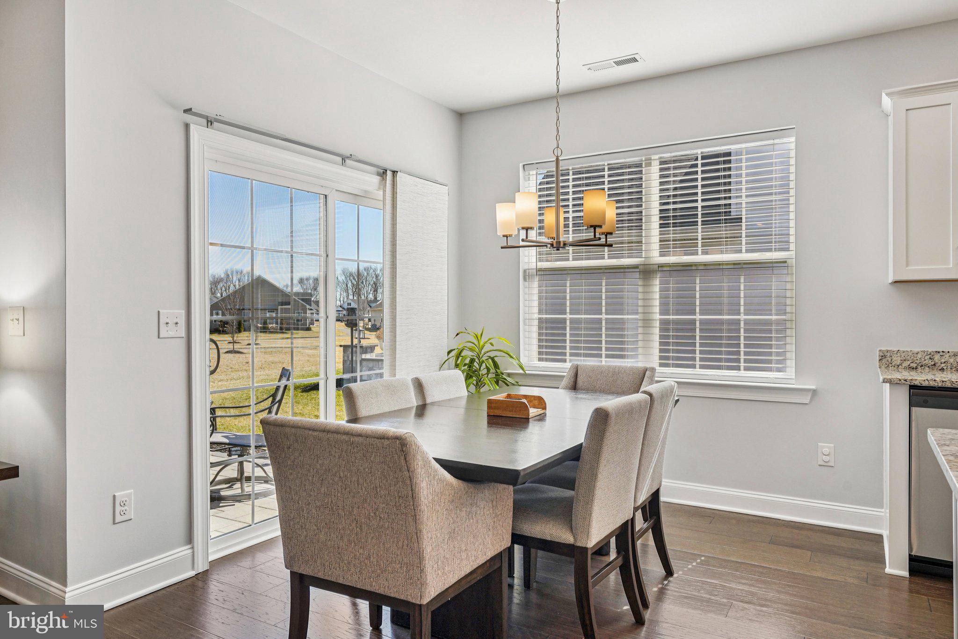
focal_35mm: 24
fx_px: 639
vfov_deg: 53.1
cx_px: 479
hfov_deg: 73.7
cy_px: 320
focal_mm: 24
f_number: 8
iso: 500
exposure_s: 1/320
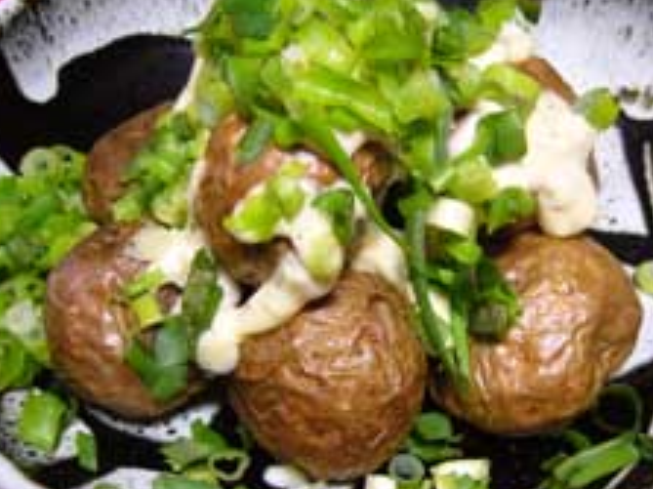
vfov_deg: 26.5
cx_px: 372
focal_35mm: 55
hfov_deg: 34.9
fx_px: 1037
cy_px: 256
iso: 200
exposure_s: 1/8
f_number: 2.8
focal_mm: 5.8
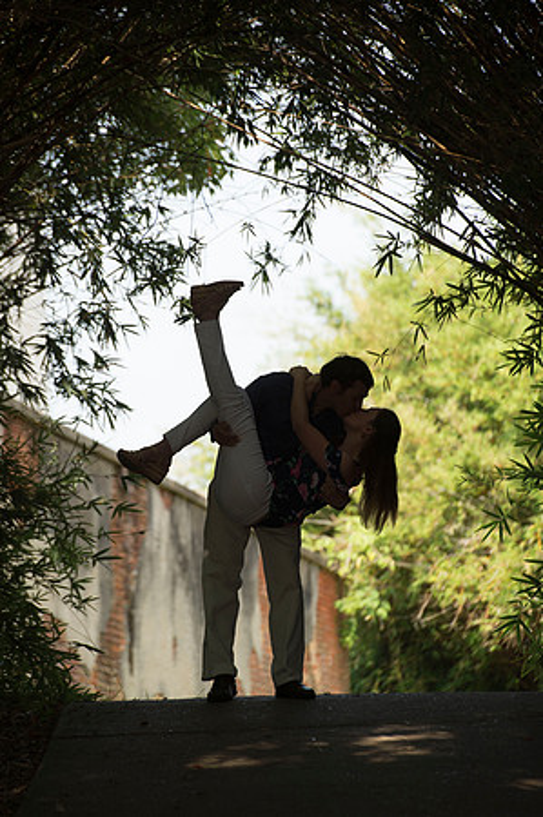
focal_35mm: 200
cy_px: 408
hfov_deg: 6.9
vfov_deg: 10.3
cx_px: 272
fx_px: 4535
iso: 200
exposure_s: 1/320
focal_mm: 200
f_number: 5
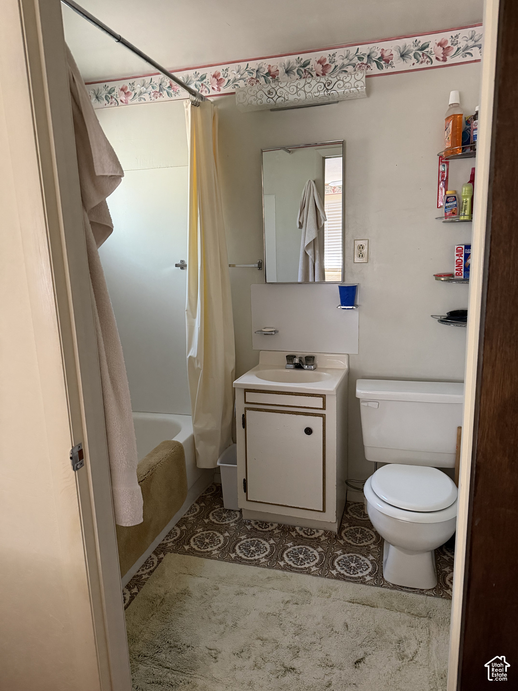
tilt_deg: -11.1
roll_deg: +1.5
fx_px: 479
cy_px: 346
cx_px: 259
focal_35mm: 24
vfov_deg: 71.6
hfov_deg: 56.8
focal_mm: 6.76
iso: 800
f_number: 1.78
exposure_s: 1/60
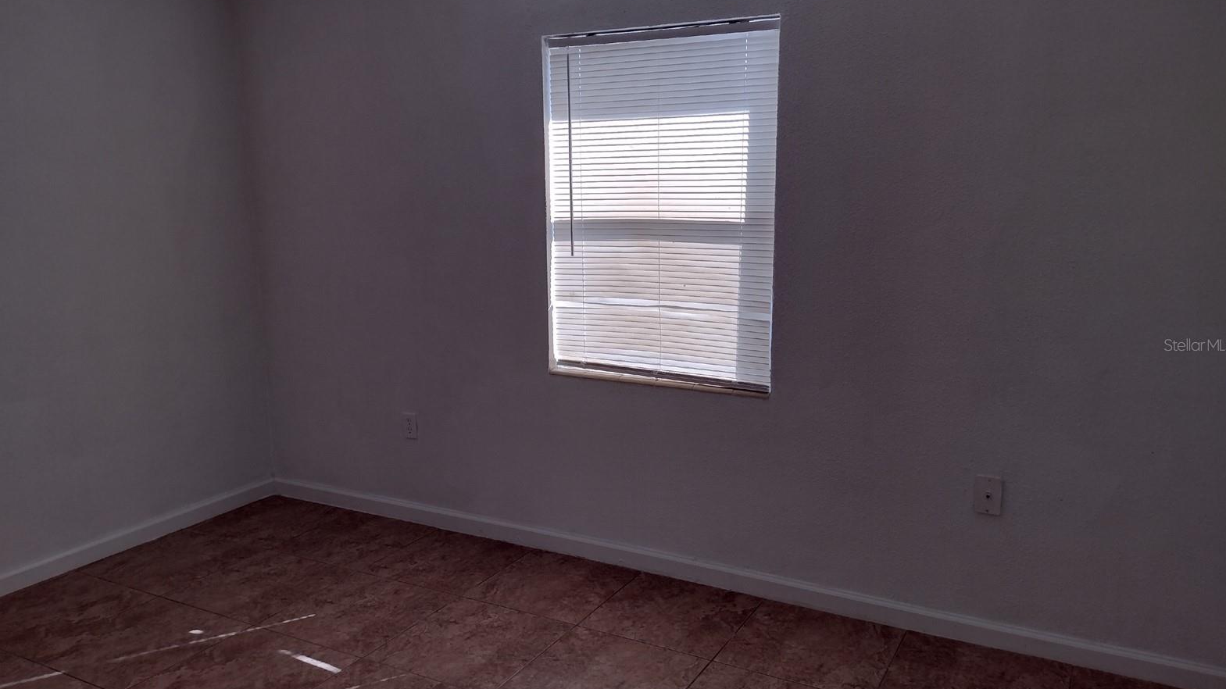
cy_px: 344
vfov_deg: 38.9
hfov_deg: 64.3
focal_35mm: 30
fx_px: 975
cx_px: 613
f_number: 1.7
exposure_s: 1/184
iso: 100
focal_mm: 4.71
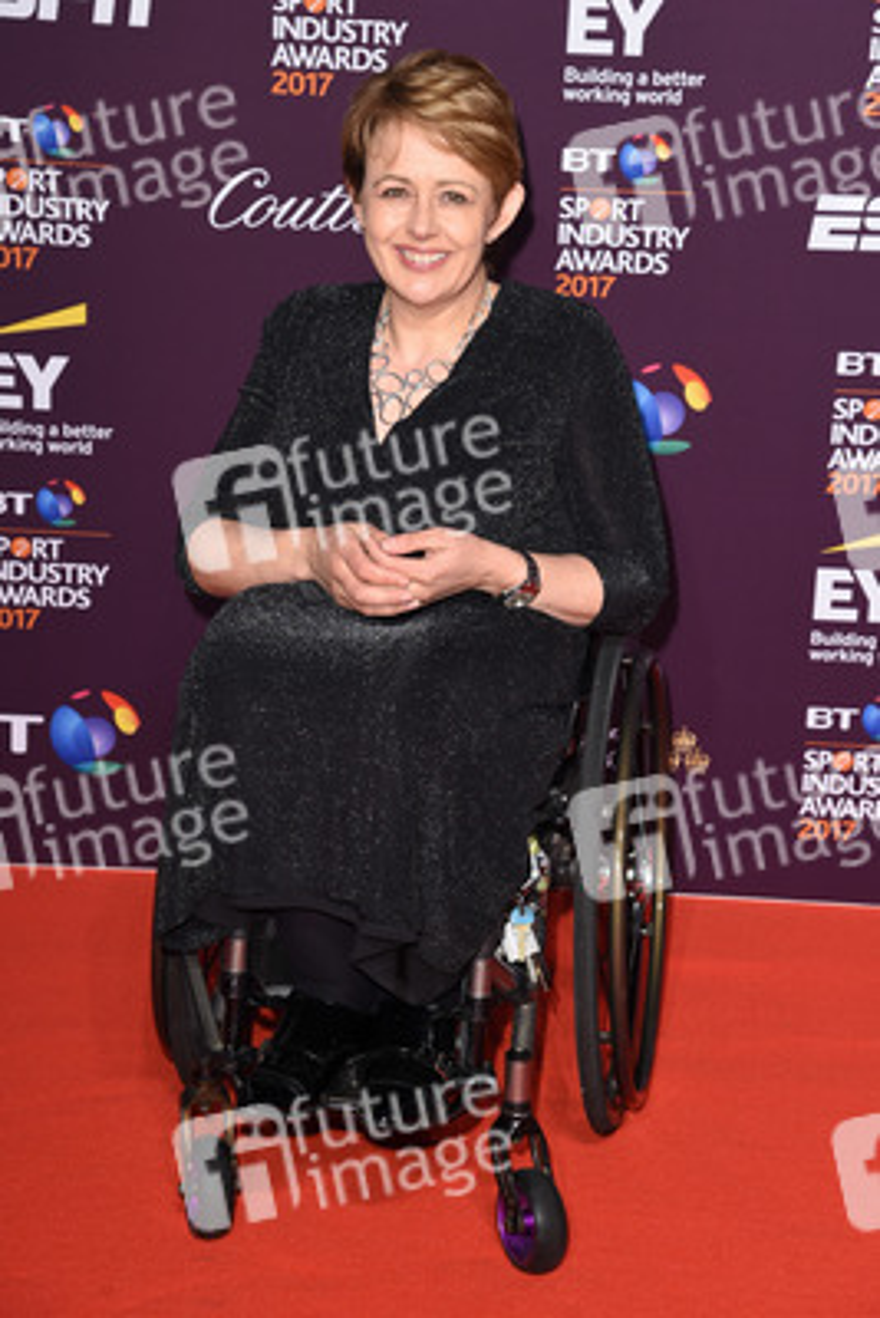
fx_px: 2747
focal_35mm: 75
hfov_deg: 18.2
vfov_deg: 27.0
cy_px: 659
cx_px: 440
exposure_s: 1/250
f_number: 5.6
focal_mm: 75
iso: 640
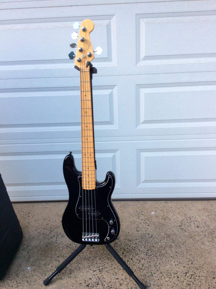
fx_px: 275
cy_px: 144
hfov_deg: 42.8
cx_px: 108
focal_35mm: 33
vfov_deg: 55.4
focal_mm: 3.3
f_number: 2.4
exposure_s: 1/24
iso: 32
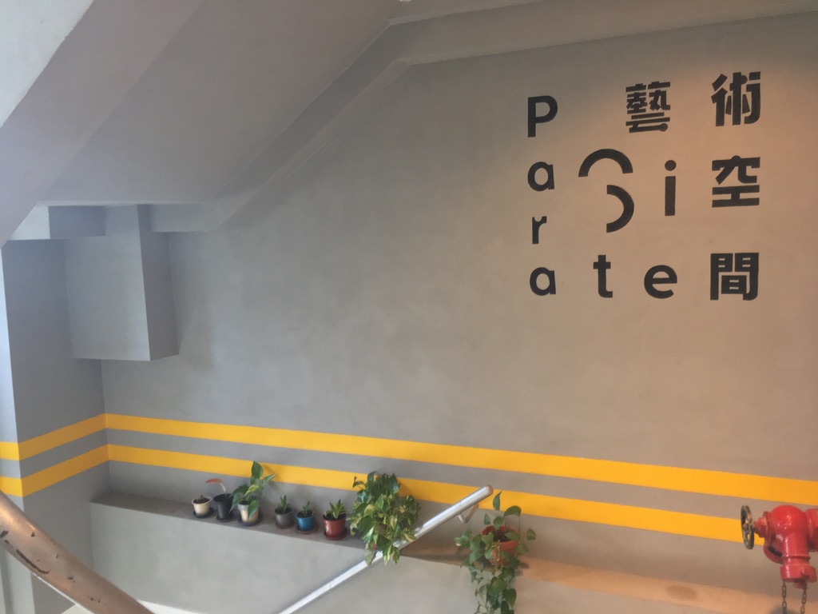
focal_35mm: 29
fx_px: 685
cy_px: 307
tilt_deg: -5.8
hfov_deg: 61.7
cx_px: 409
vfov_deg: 48.2
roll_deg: +0.5
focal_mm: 4.15
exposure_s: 1/33
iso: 160
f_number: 2.2
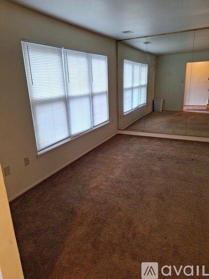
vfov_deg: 73.9
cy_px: 140
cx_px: 104
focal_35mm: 23
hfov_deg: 58.9
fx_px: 185
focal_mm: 5.54
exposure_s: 1/40
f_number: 1.8
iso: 160
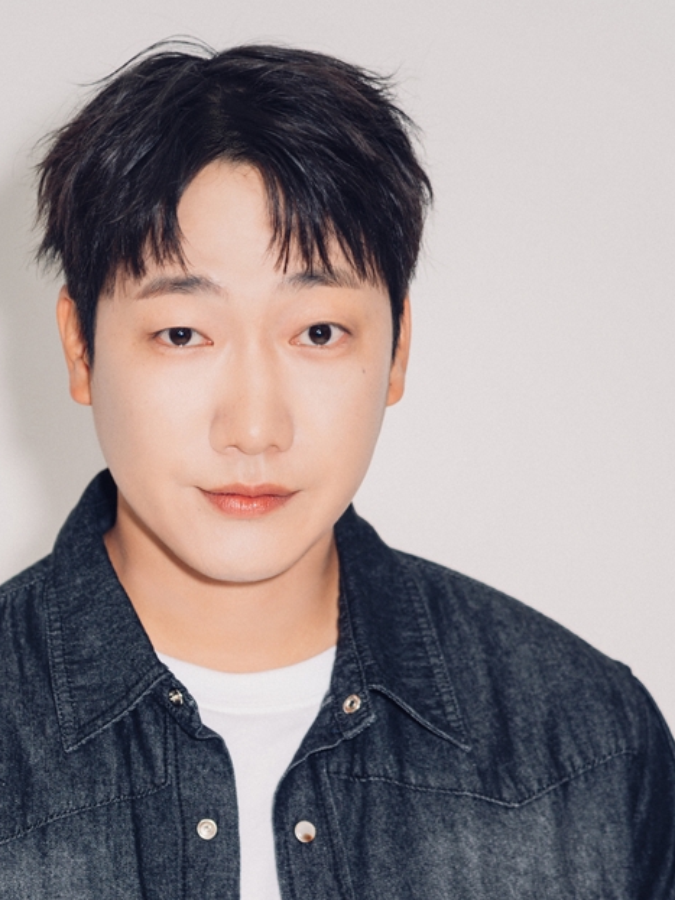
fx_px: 4317
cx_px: 206
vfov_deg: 11.9
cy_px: 663
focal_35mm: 166
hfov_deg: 8.9
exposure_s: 1/160
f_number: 4
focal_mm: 105
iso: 250
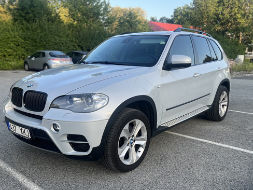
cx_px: 119
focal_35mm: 32
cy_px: 105
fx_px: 234
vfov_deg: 44.1
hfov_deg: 56.8
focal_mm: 5.1
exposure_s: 1/487
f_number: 1.6
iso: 50
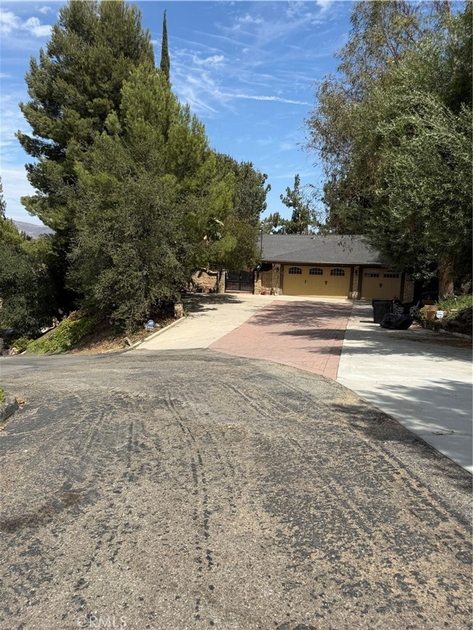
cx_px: 236
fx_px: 437
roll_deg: -1.7
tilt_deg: -4.6
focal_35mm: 24
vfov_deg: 71.6
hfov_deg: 56.8
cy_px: 315
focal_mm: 6.76
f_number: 1.78
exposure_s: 1/4975
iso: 80
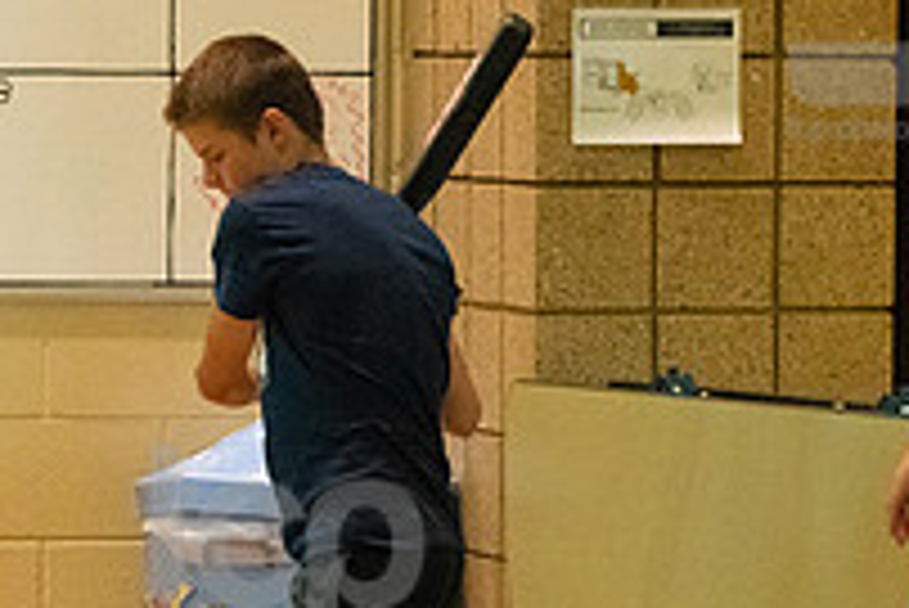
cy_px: 606
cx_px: 288
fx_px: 8869
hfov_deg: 5.9
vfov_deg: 3.9
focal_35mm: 351
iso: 6400
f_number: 4.5
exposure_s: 1/640
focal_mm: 122
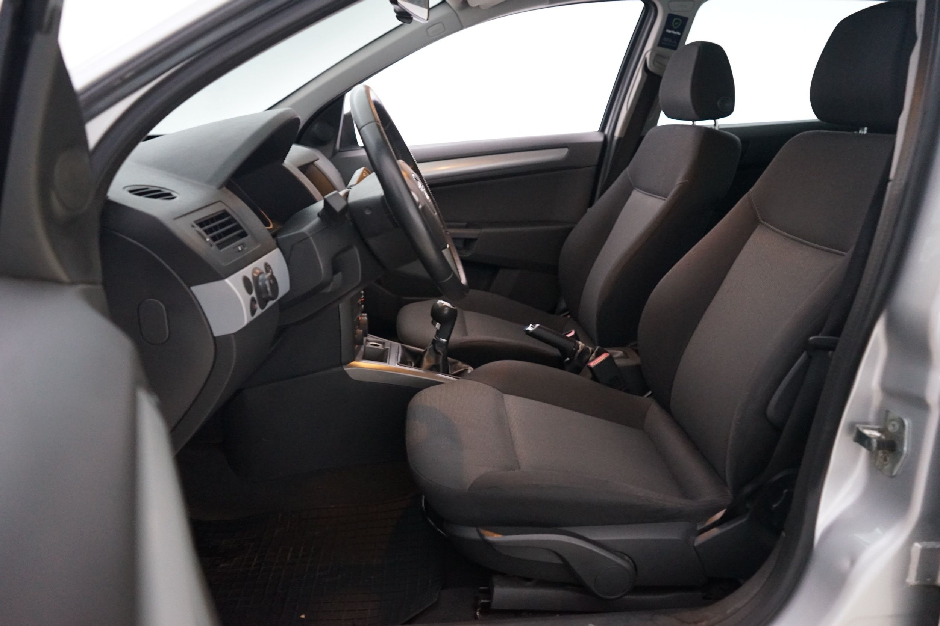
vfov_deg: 45.0
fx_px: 757
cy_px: 313
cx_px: 470
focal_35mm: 29
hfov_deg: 63.7
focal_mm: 29
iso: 4000
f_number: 4
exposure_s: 1/13
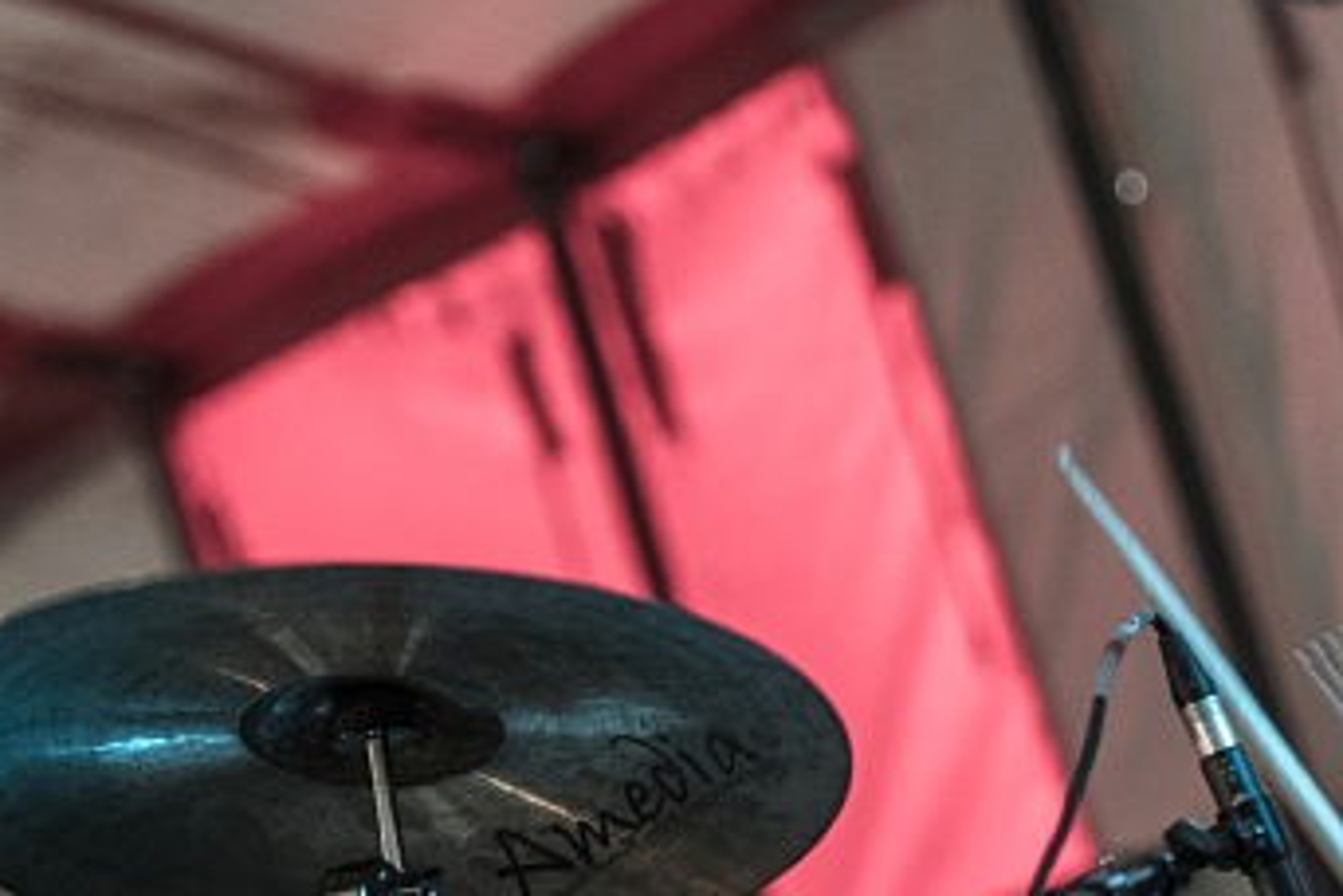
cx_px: 1316
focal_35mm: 316
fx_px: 11788
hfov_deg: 6.5
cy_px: 927
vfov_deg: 4.3
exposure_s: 1/100
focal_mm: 100
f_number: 2.8
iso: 2000
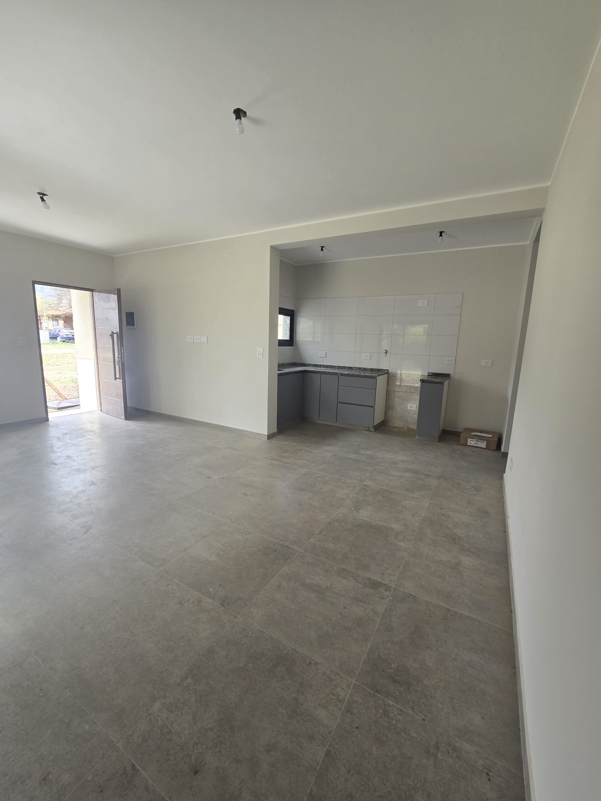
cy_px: 400
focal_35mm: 13
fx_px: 301
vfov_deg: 106.2
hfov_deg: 89.9
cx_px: 300
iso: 50
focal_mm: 2.2
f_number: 2.2
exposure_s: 1/120
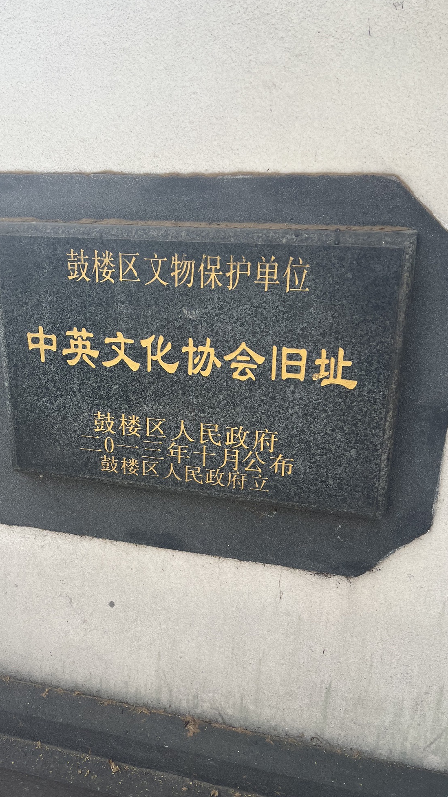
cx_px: 199
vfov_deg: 66.1
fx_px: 612
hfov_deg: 40.1
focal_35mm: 29
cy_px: 402
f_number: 1.5
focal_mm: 5.7
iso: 50
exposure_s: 1/709
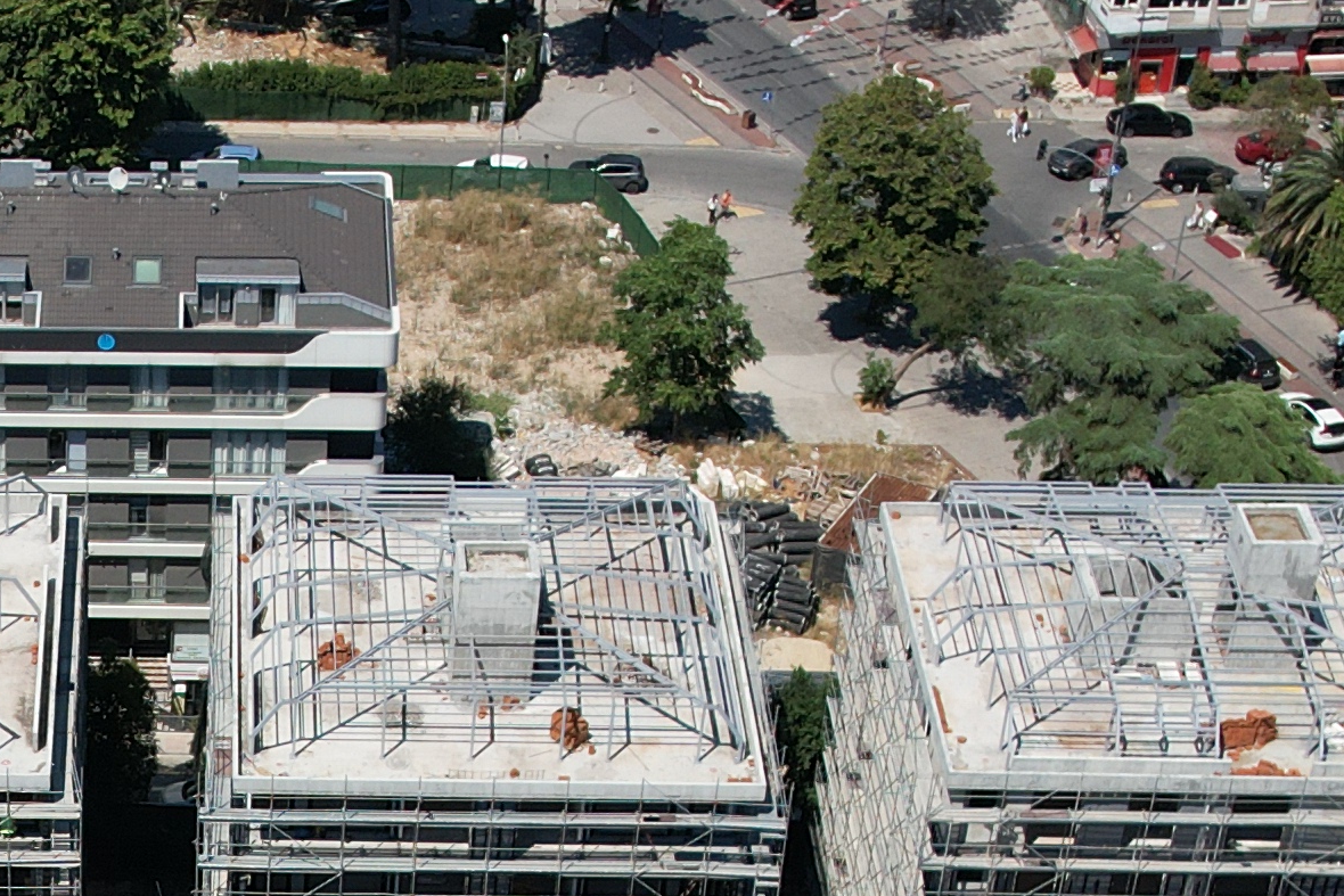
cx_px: -214
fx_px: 3808
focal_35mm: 102
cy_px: 1202
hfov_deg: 19.0
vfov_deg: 12.9
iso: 100
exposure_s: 1/350
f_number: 2.8
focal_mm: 8.38
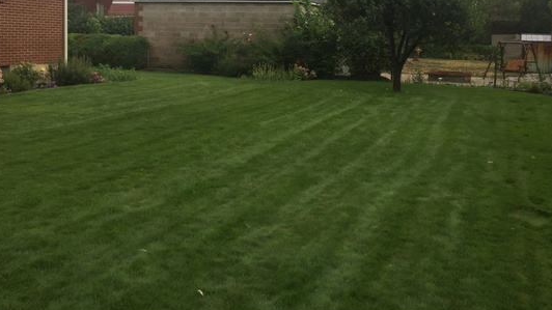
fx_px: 556
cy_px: 72
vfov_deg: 30.6
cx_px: 294
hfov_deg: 52.8
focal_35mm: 38
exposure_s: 1/120
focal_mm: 4.15
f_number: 2.2
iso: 32
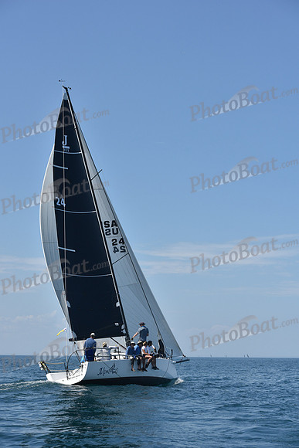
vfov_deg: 28.8
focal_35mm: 70
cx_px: 150
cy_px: 224
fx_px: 871
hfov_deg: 19.5
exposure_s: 1/1250
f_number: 8
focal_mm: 70
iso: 250
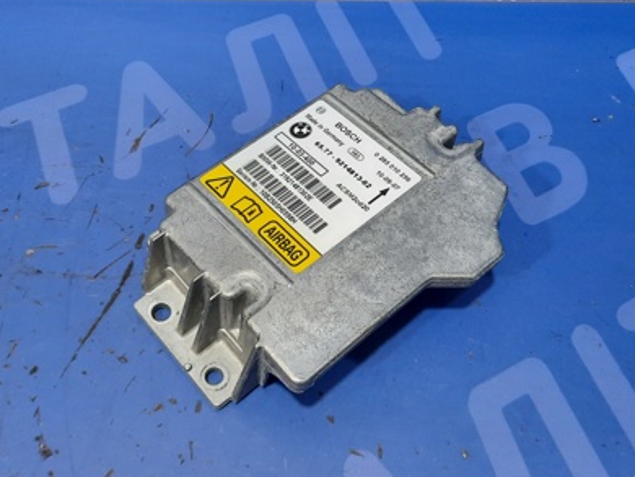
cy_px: 182
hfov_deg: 45.7
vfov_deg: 35.0
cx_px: 291
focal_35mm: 41
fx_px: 753
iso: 320
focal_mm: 4.6
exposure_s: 1/60
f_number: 2
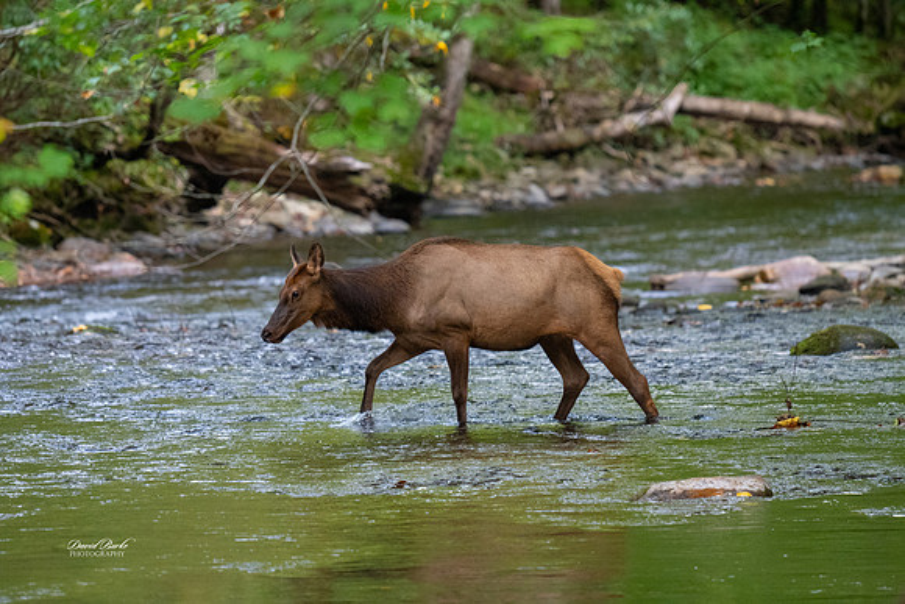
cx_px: 452
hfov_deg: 3.4
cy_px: 302
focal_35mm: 600
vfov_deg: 2.3
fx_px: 15086
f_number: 7.1
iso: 8000
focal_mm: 600
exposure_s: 1/500
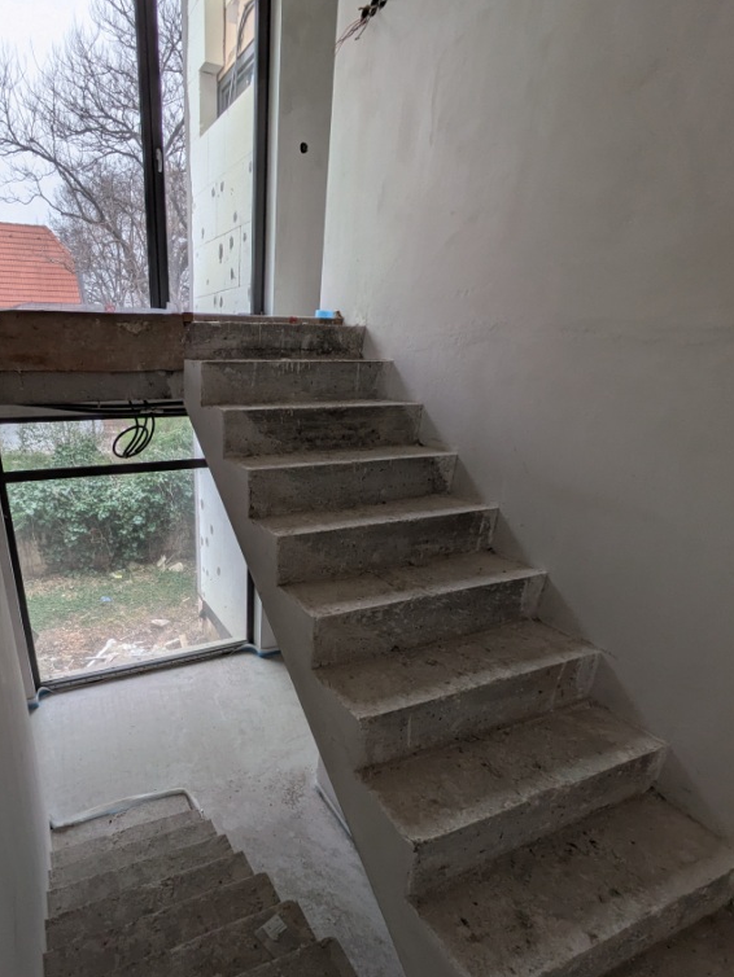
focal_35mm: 19
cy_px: 585
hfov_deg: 66.7
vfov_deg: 83.6
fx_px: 537
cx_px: 241
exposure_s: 1/145
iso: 38
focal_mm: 1.83
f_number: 2.2
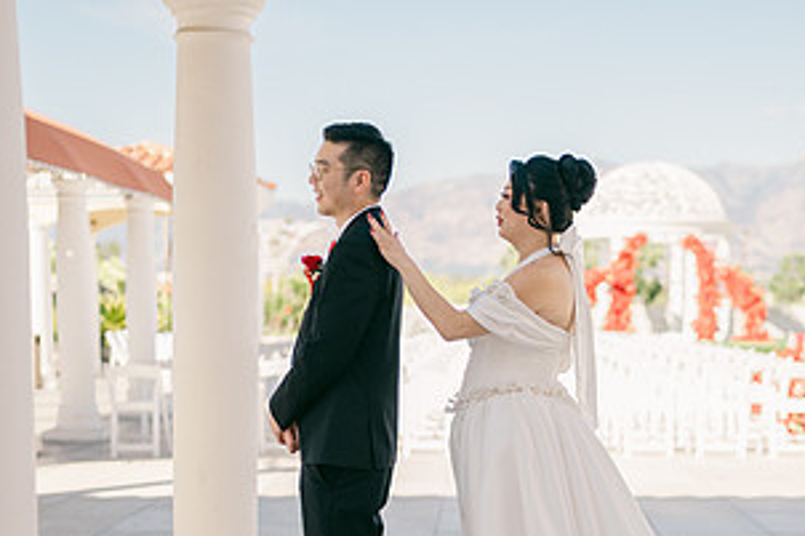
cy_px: 452
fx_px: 1520
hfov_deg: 29.6
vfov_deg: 19.7
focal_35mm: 68
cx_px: 480
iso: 64
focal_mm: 35
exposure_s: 1/2000
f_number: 1.2
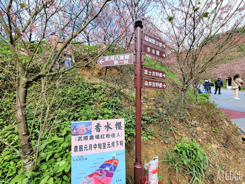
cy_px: 92
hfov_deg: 106.2
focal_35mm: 13
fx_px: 92
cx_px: 122
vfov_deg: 89.9
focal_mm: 2.2
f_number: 2.2
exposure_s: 1/510
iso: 50
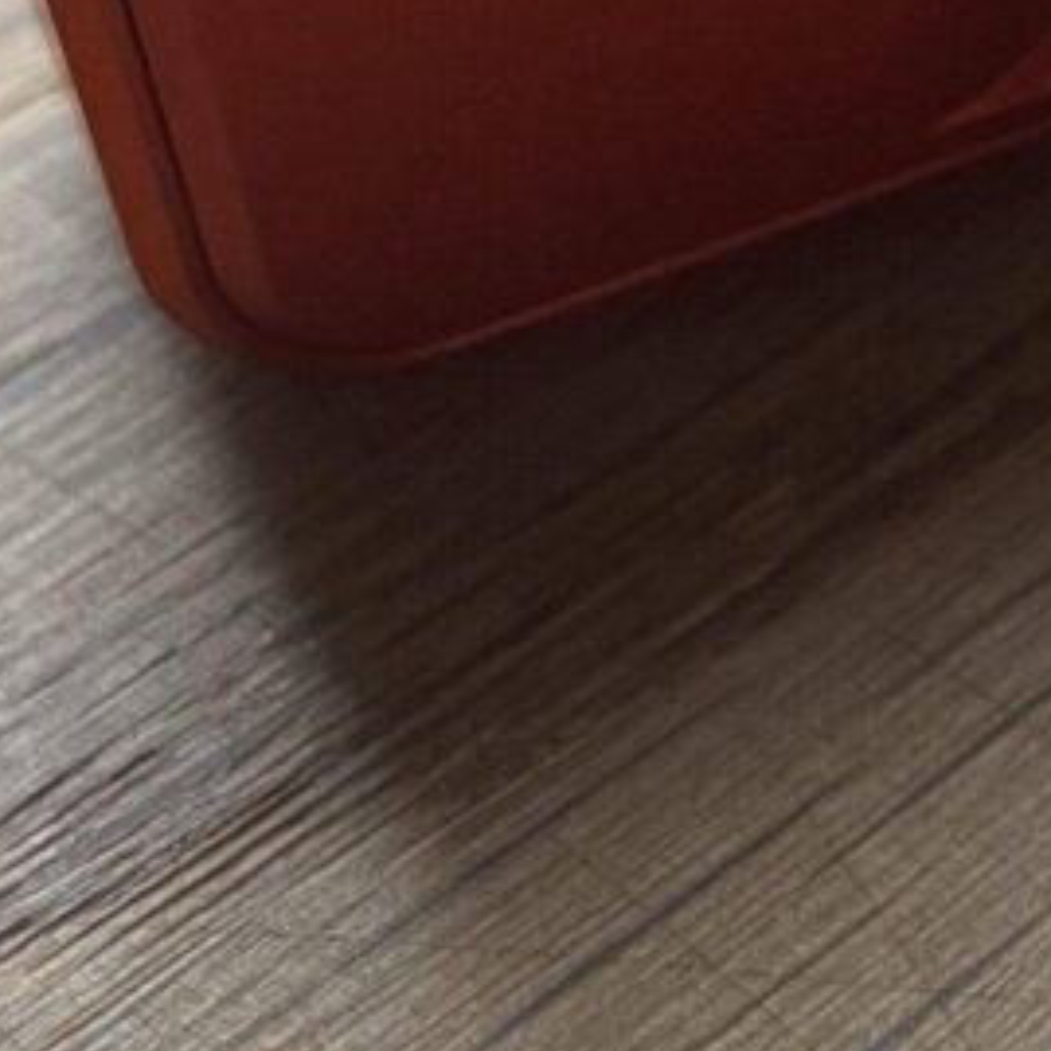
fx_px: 3916
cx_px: 1430
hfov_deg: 14.5
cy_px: -68
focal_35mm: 114
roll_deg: -0.4
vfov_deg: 15.0
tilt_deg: -44.1
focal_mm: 4.2
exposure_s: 1/91
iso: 125
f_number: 1.6
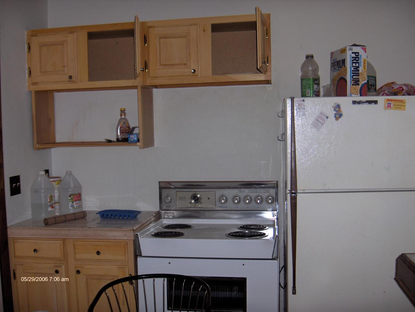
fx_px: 468
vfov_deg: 36.9
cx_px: 208
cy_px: 156
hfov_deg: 47.8
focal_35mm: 39
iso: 100
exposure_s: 1/60
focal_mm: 8
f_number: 2.8
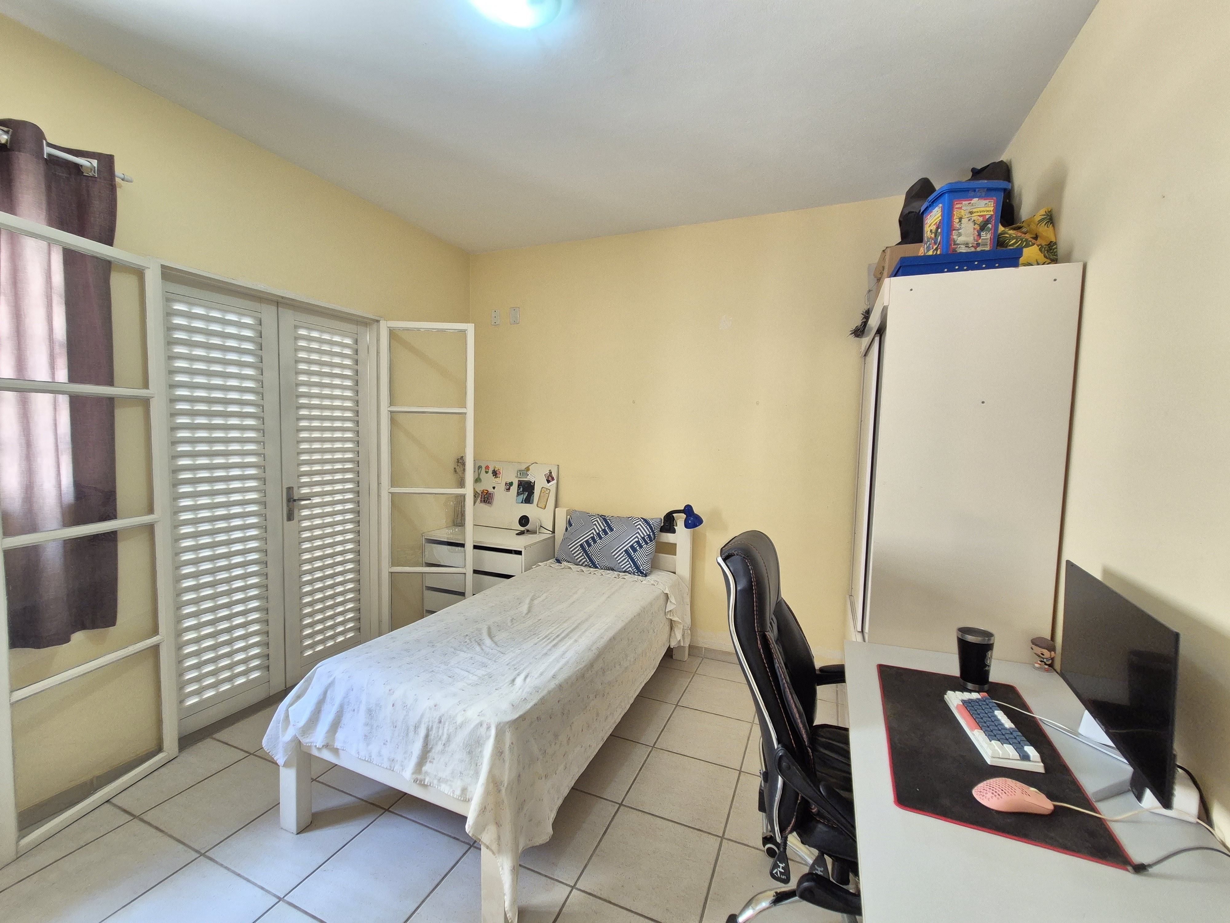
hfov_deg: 106.2
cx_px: 615
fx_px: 462
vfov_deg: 89.9
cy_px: 462
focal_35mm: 13
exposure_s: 1/60
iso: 500
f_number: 2.2
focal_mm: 2.2
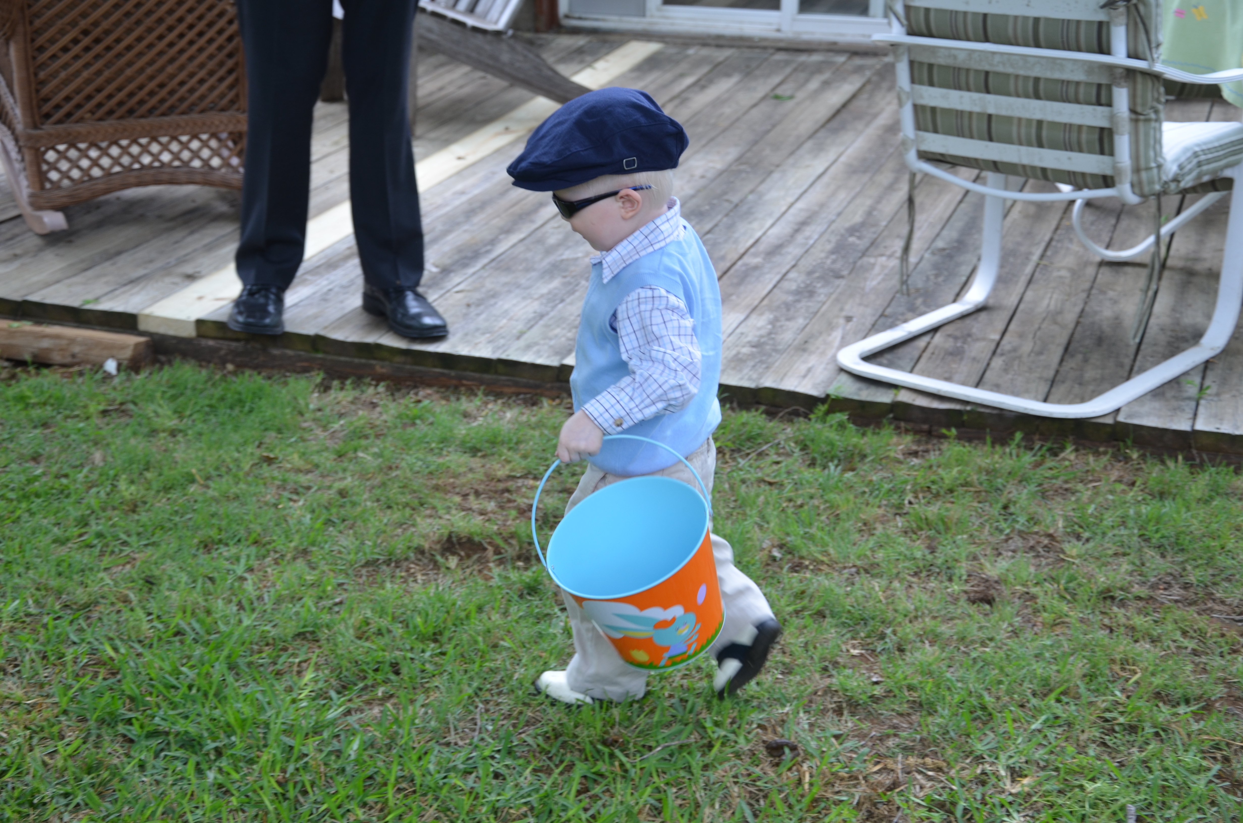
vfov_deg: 22.5
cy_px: 412
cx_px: 622
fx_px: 2067
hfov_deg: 33.5
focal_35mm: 60
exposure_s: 1/125
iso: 200
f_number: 5.6
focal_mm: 40
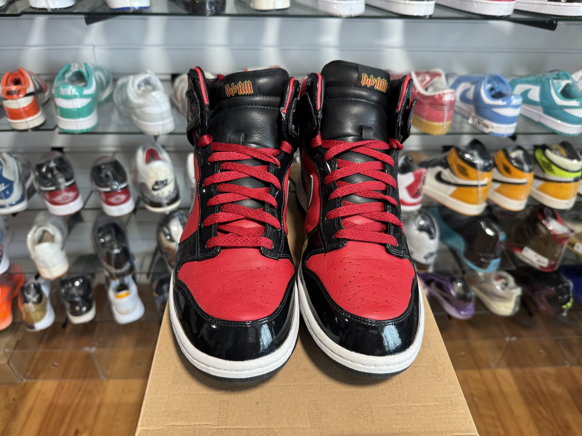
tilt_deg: -37.6
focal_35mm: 24
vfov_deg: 56.8
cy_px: 218
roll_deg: -0.9
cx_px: 291
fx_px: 404
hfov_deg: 71.6
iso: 250
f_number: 1.78
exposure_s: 1/60
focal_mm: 6.76
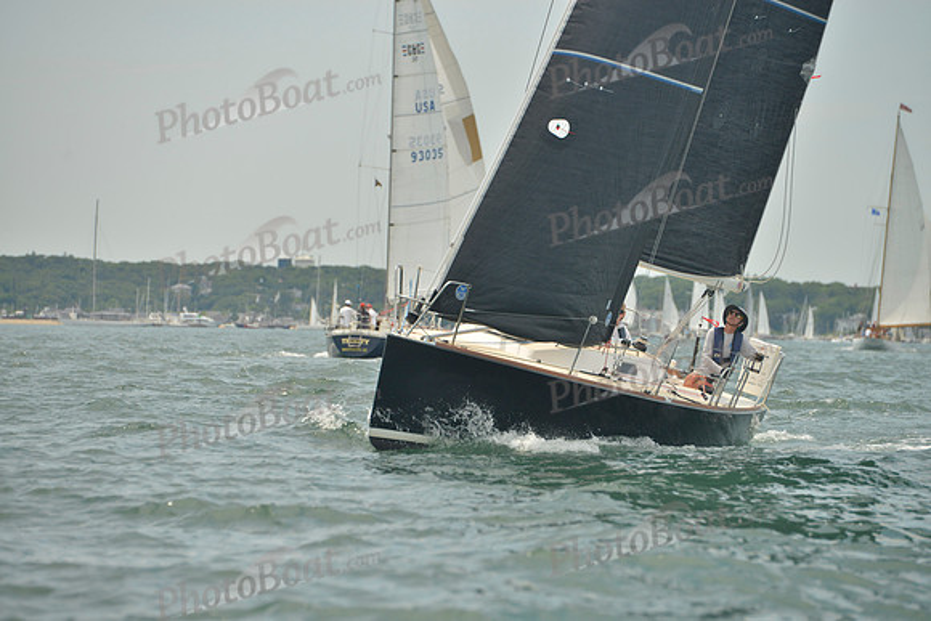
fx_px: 5173
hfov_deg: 10.3
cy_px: 310
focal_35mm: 200
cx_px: 466
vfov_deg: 6.9
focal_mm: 200
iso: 400
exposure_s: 1/800
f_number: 6.3
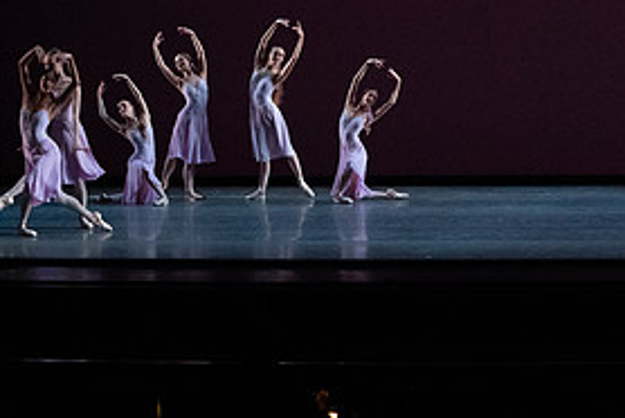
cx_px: 618
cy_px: -6
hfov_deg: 13.8
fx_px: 2537
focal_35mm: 146
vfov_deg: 9.4
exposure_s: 1/400
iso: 12800
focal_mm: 70
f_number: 9
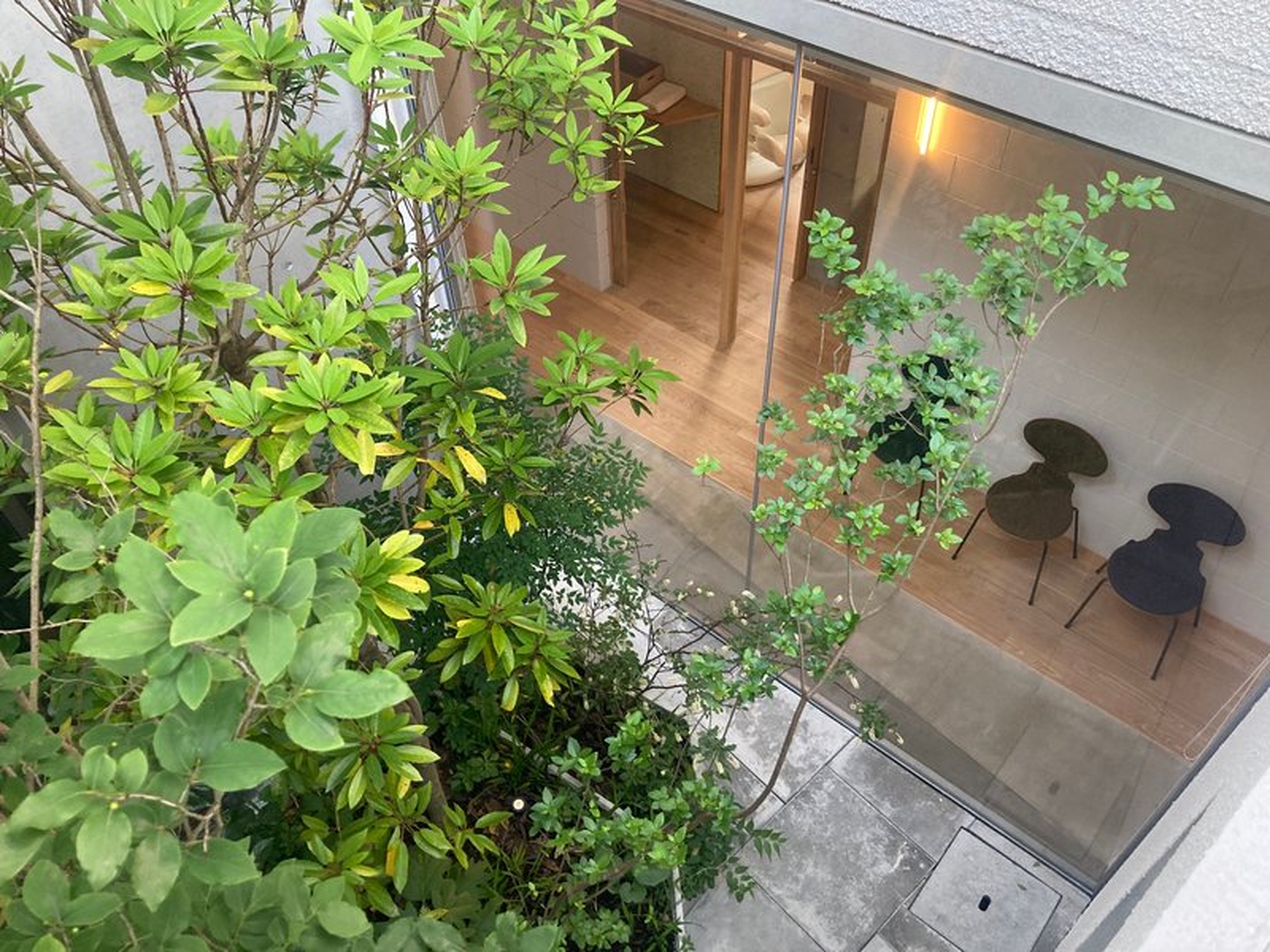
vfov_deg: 49.7
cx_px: 635
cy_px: 476
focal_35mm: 28
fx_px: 1027
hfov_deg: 63.4
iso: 160
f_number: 1.8
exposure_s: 1/60
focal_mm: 3.99
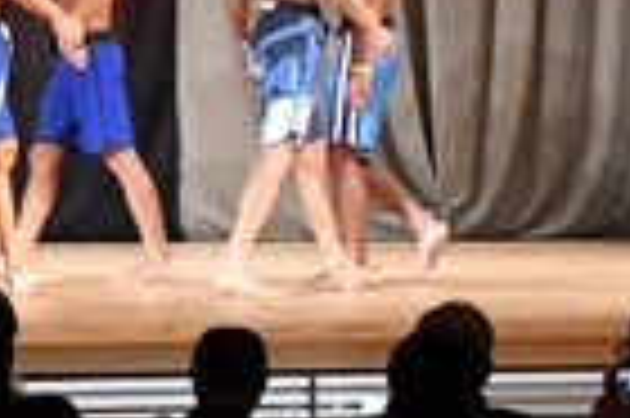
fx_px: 5506
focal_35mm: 315
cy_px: -90
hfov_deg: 6.4
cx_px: -641
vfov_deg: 4.3
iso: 7200
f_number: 5.6
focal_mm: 38
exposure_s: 1/400
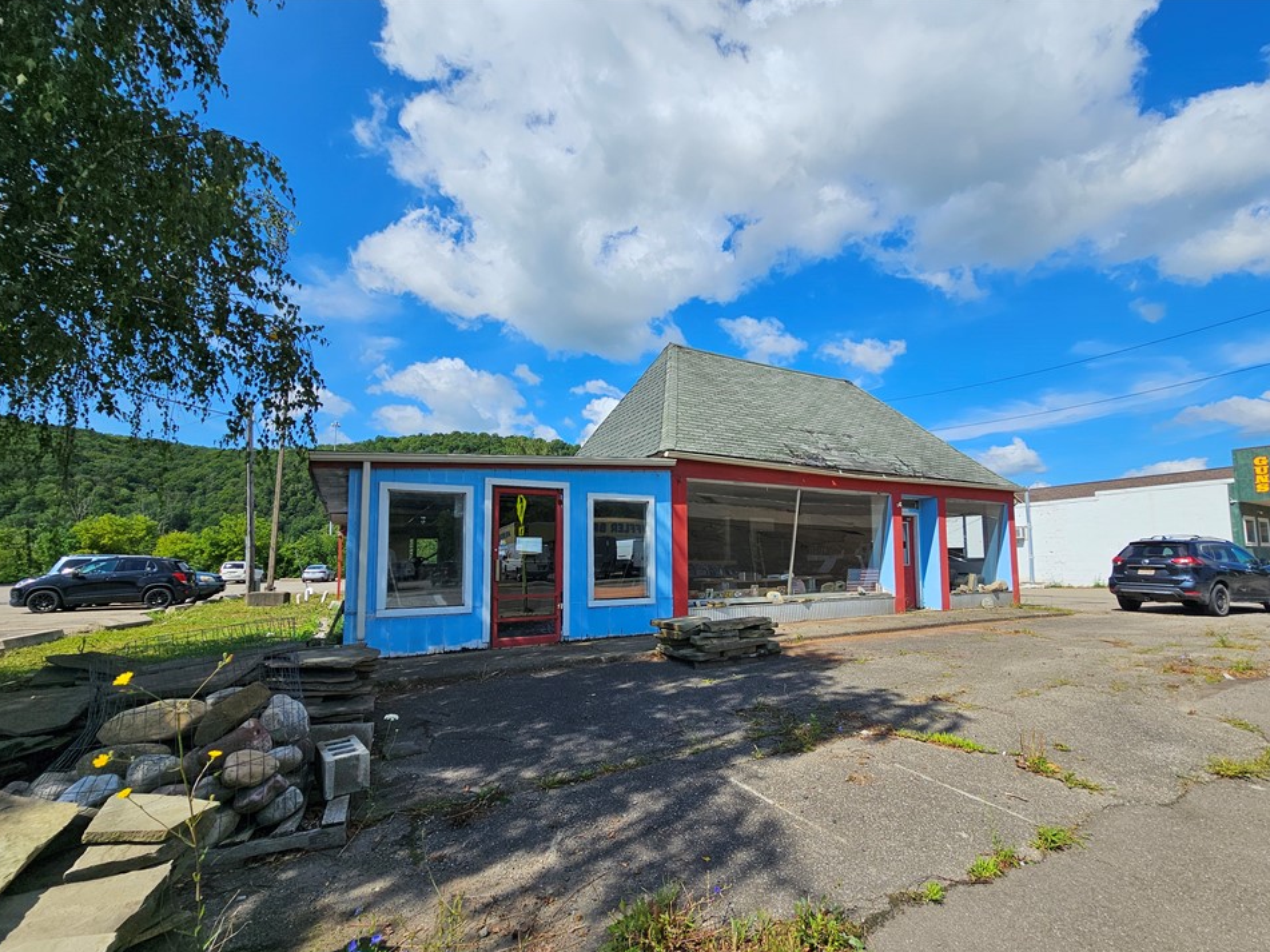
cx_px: 672
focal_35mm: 14
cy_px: 509
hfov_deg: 102.0
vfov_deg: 85.5
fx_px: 514
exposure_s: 1/3009
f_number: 2.2
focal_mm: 2.2
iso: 50
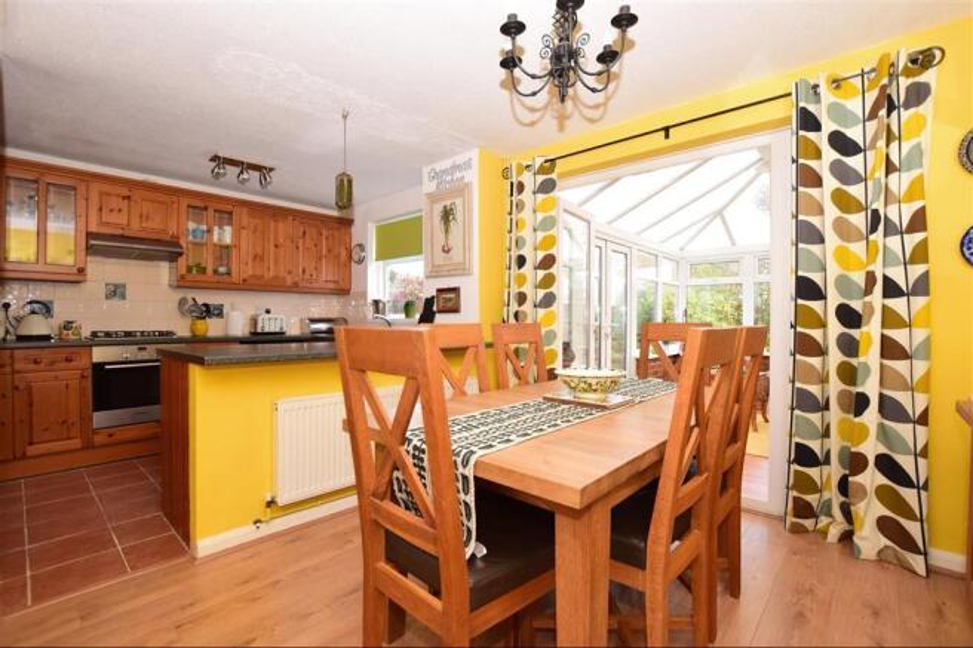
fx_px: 405
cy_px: 324
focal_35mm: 15
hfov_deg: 100.4
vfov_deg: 77.3
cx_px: 486
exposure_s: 1/80
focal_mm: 10
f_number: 5.6
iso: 400
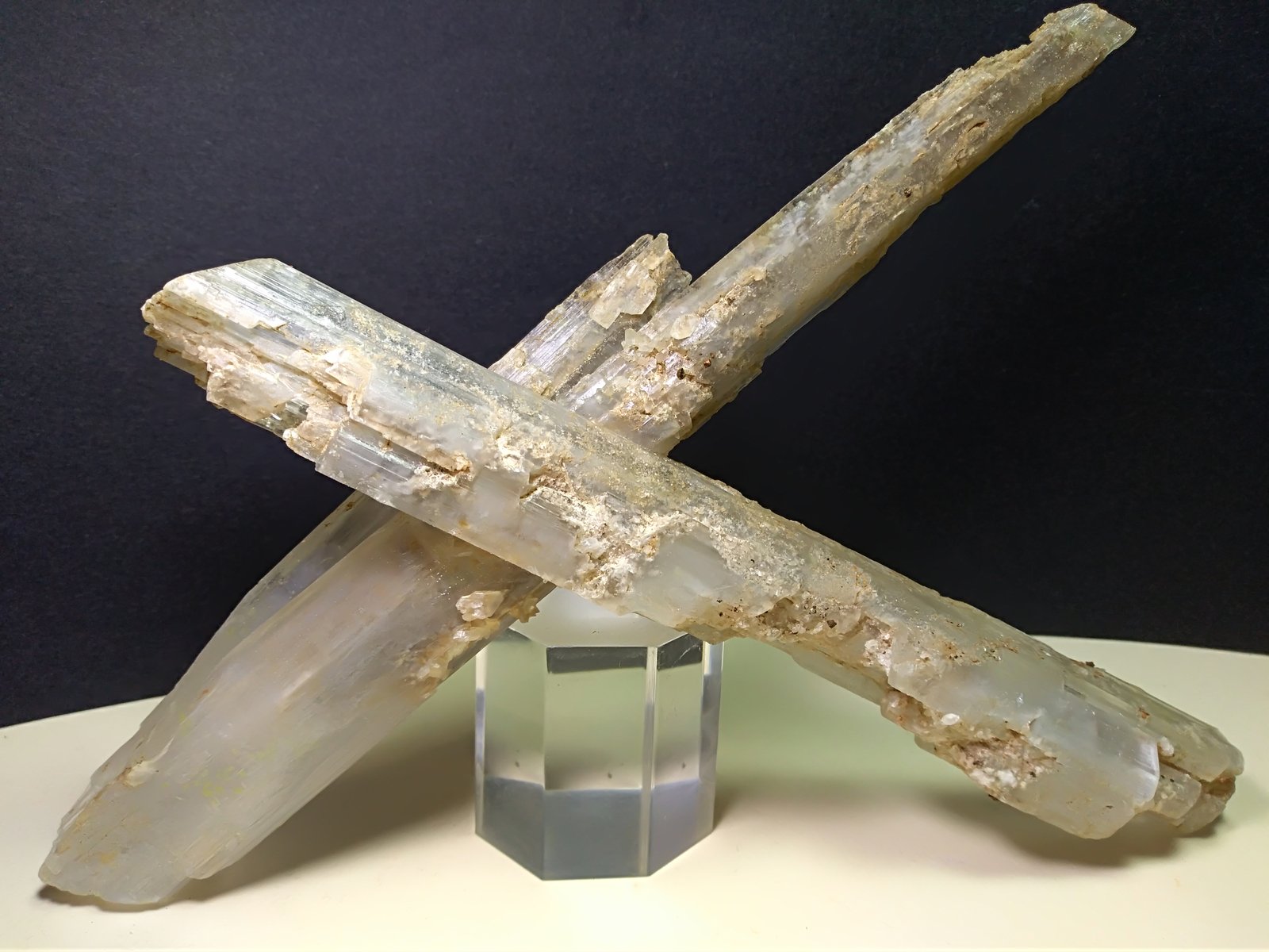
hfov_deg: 67.3
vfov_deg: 53.1
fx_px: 953
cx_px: 634
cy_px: 476
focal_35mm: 26
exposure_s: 1/60
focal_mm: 3.54
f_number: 2
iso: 149
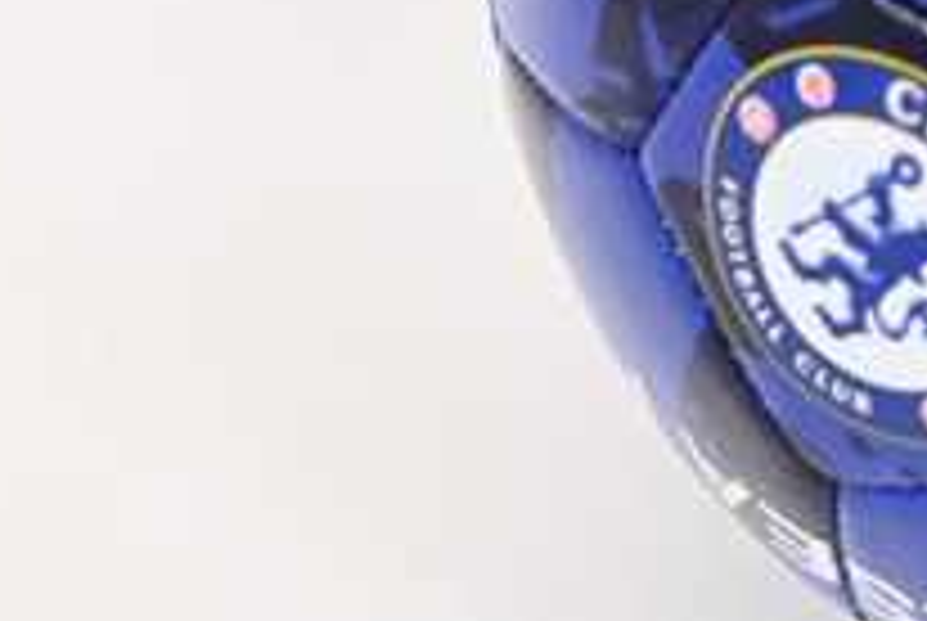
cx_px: 1269
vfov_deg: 10.0
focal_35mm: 136
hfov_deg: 14.3
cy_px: -104
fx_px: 3507
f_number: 4.5
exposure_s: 1/125
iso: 500
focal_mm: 26
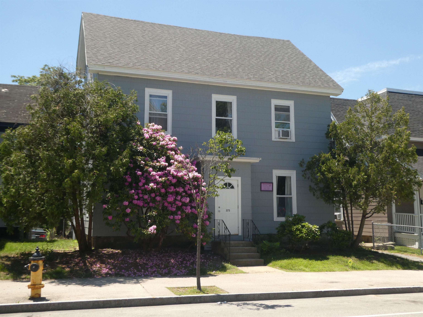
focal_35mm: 37
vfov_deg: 38.7
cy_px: 158
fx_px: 452
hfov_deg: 50.1
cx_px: 212
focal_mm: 6.7
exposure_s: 1/800
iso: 160
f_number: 3.7
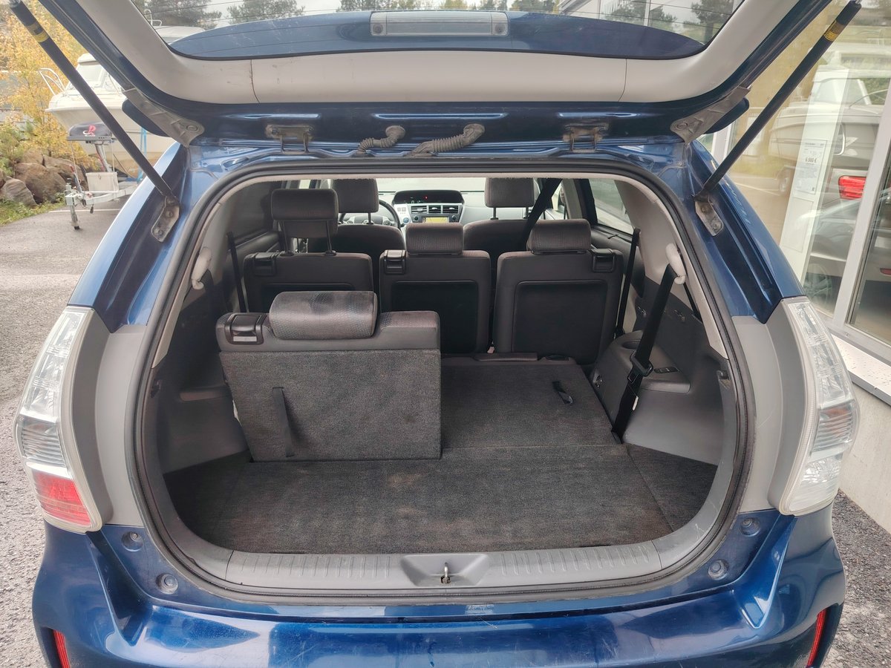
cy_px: 334
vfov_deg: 56.8
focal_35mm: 24
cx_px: 446
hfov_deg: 71.6
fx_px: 618
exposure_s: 1/100
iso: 157
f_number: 1.75
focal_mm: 5.25
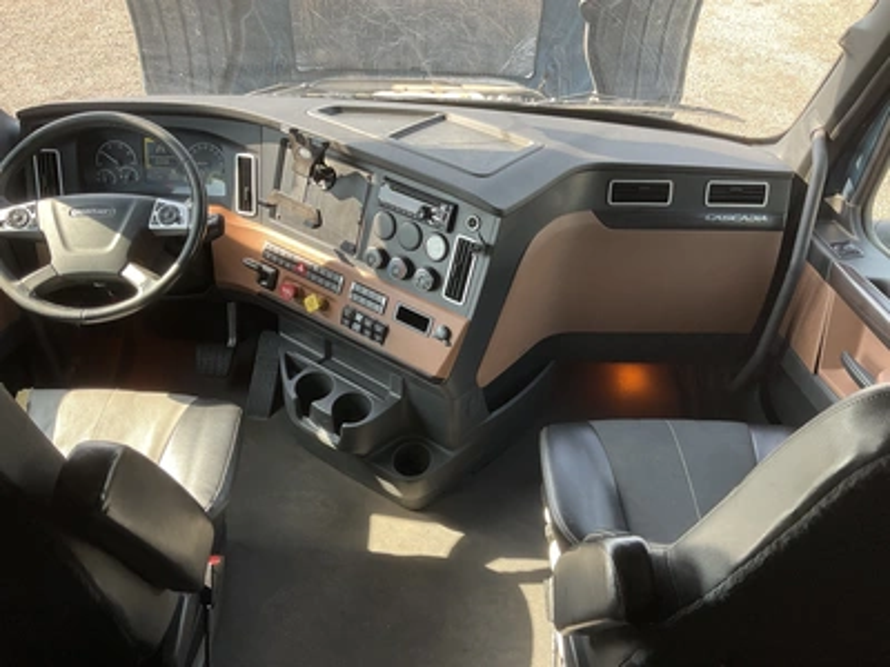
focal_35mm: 29
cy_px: 334
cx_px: 445
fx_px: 746
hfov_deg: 61.7
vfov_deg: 48.2
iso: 40
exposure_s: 1/122
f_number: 1.8
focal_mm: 3
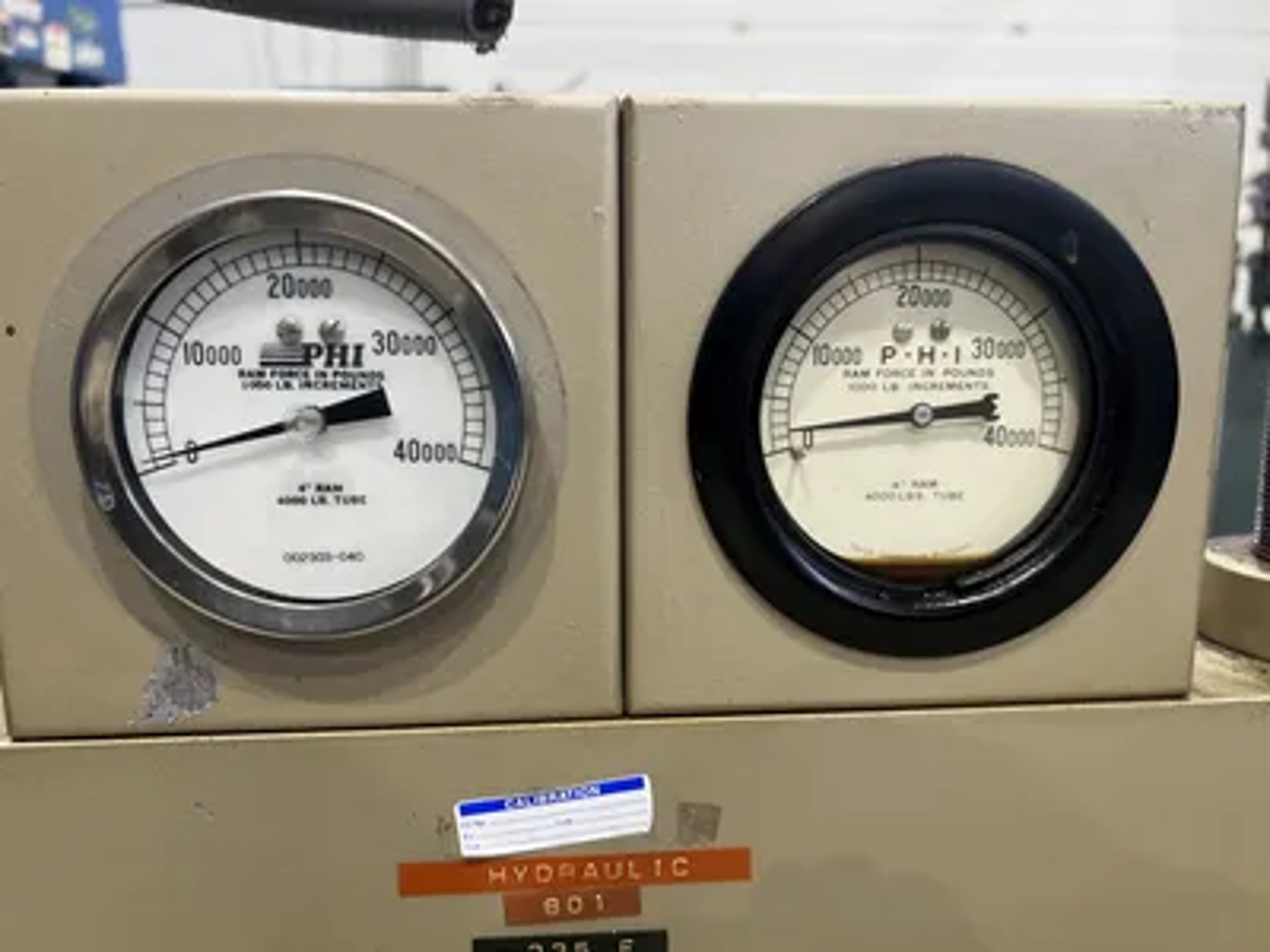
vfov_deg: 53.1
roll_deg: -0.9
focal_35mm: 26
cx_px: 635
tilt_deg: -10.1
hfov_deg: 67.3
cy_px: 476
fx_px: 954
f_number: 1.5
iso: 80
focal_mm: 5.7
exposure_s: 1/60
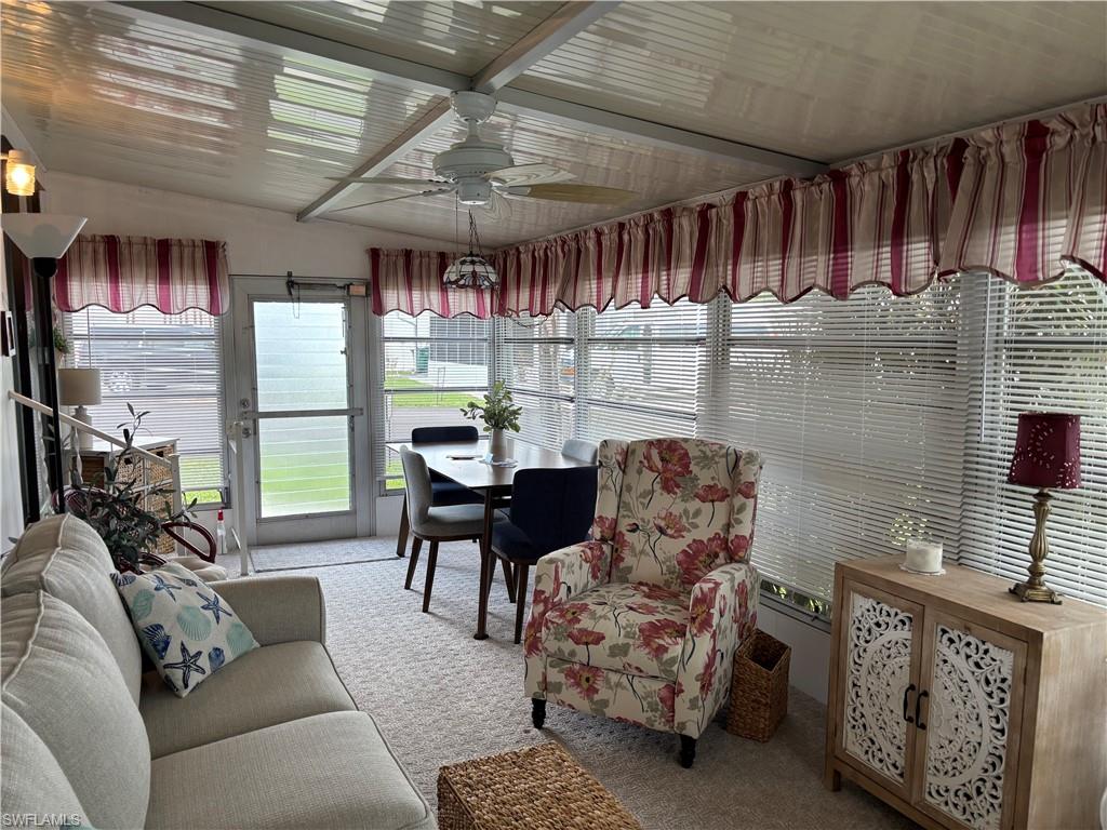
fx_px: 831
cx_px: 554
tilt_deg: -5.0
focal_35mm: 26
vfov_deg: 53.1
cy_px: 415
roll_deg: -0.1
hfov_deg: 67.3
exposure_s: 1/120
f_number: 1.6
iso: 80
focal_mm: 5.96
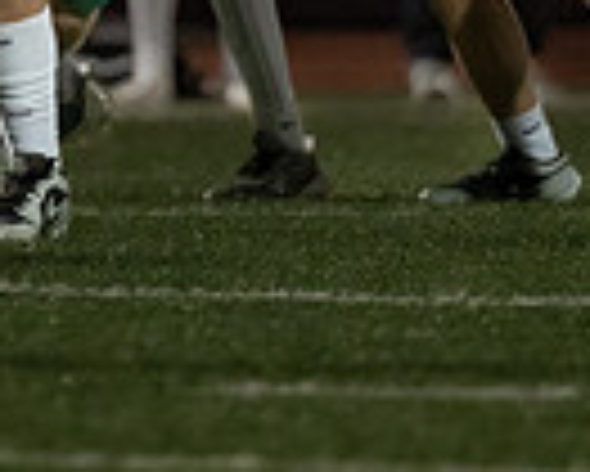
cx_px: 8
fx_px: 22822
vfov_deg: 1.2
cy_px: -524
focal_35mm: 1306
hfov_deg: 1.5
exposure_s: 1/1000
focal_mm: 200
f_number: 2.8
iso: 1600
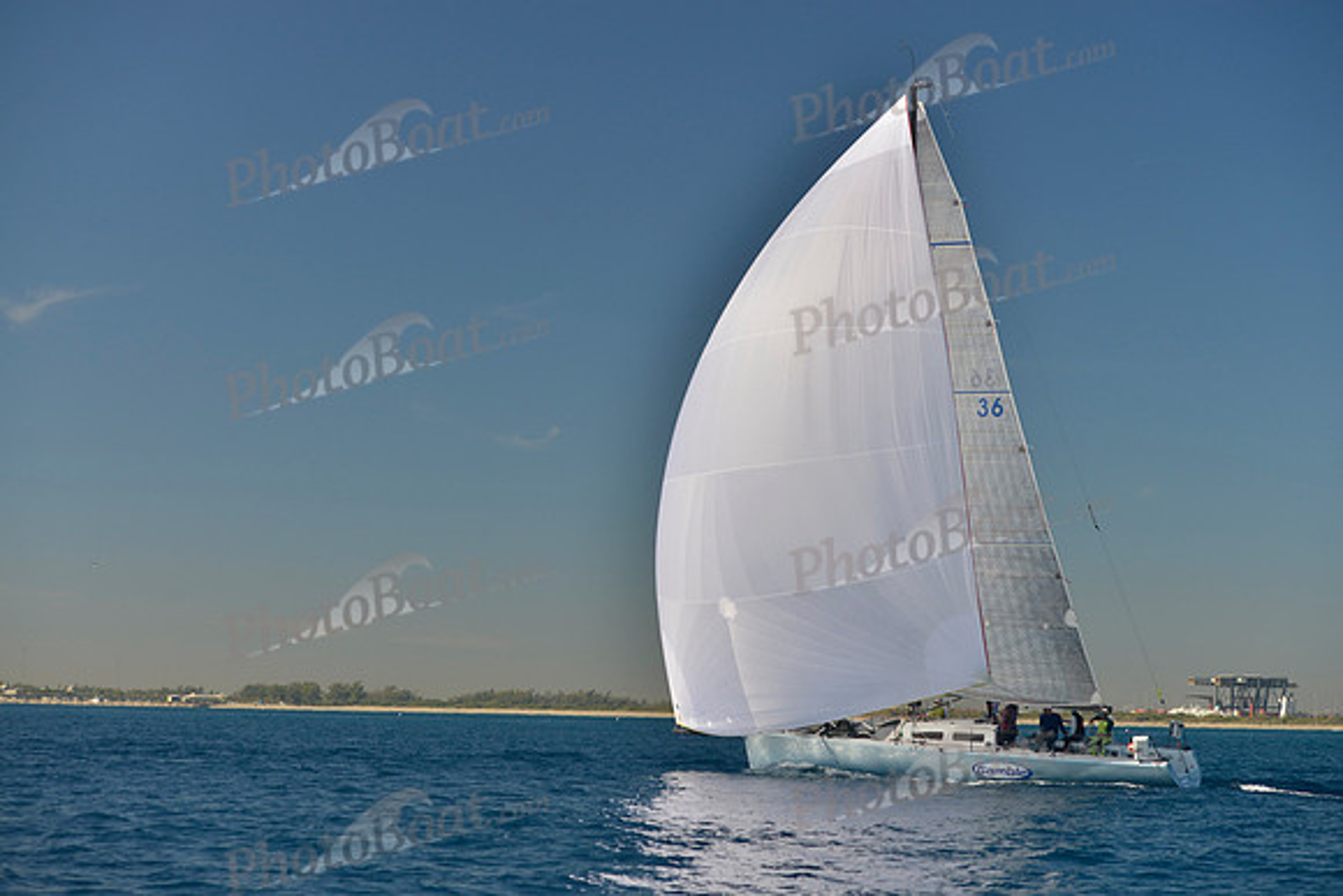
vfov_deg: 19.5
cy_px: 448
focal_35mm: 70
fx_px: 2612
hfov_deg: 28.8
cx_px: 672
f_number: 5.6
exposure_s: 1/800
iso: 200
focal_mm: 70
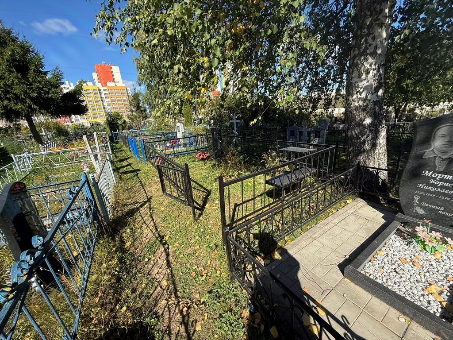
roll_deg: +1.4
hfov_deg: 102.1
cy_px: 170
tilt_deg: -12.1
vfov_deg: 85.7
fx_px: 183
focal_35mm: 14
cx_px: 226
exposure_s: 1/928
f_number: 2.2
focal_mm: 2.22
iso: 50
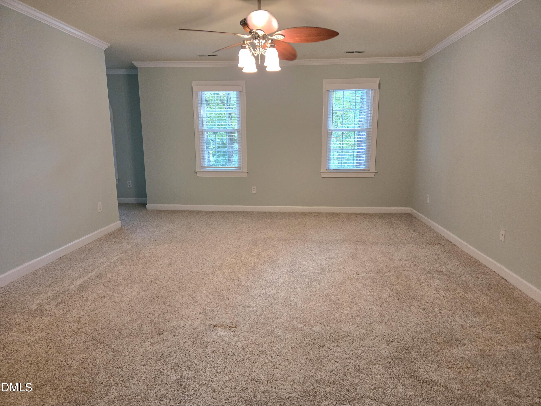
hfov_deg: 73.9
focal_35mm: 23
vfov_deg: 58.9
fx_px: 359
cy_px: 203
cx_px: 270
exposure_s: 1/120
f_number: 1.8
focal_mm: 5.4
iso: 400
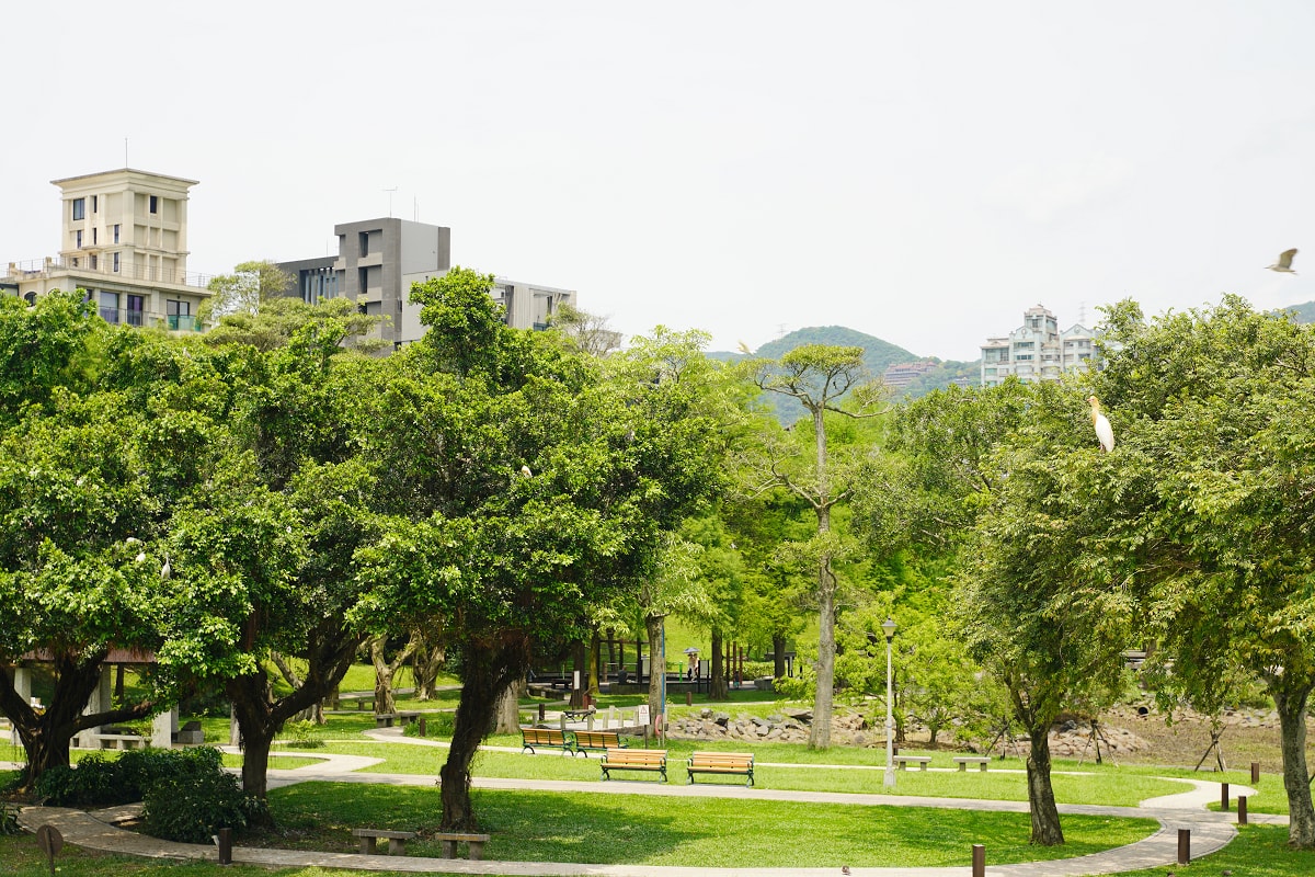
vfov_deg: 21.9
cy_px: 438
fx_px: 2265
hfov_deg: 32.4
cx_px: 658
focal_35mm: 62
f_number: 6.3
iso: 100
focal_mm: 62
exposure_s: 1/125
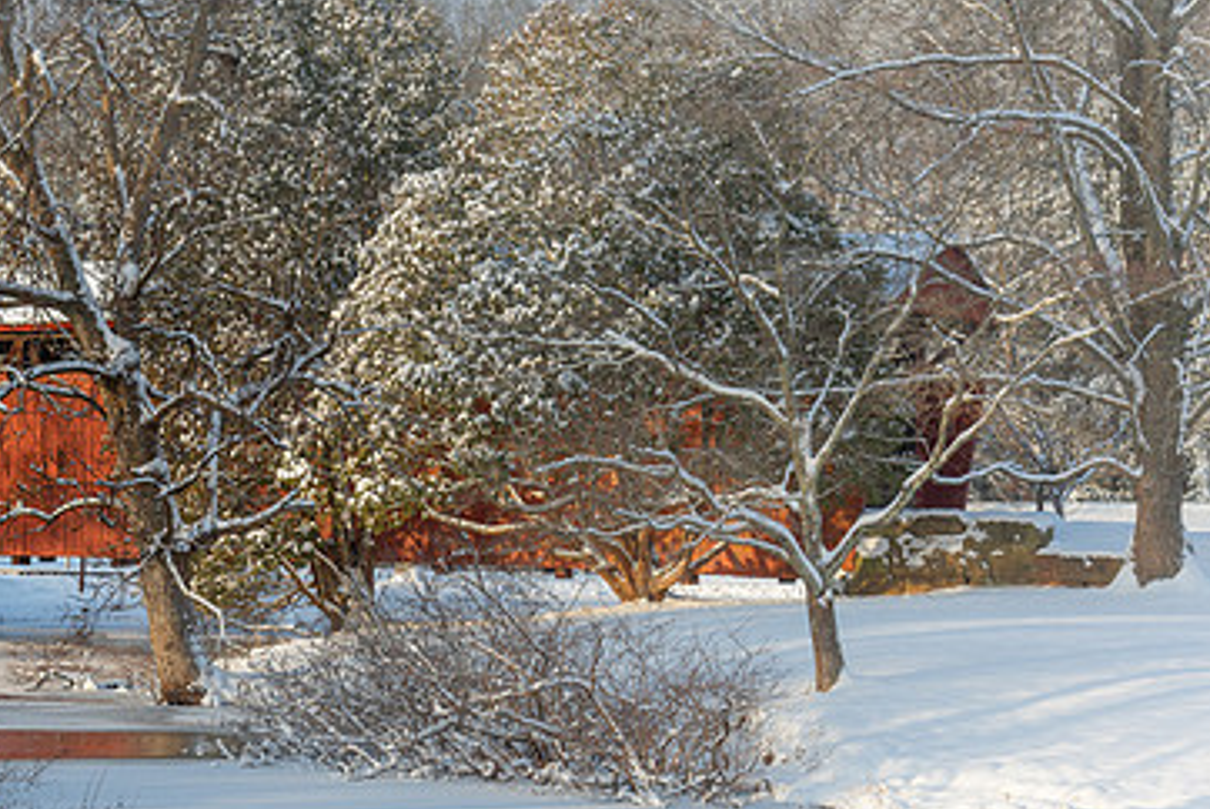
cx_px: 281
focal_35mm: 88
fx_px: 2960
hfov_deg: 22.8
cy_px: 399
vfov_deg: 15.6
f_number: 13
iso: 64
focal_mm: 55
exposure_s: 1/50
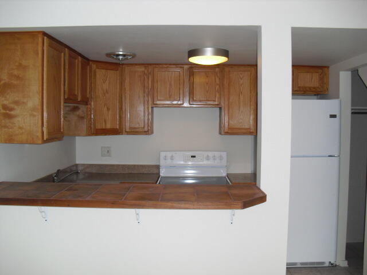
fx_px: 382
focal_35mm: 36
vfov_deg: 39.7
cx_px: 184
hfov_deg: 51.4
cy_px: 138
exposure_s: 1/100
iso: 200
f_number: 3.1
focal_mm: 6.3
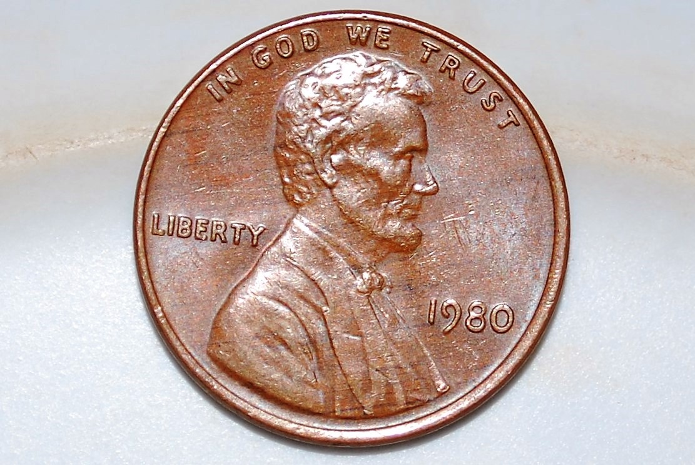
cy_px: 232
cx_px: 348
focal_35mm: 52
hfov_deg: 37.8
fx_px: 1014
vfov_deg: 25.8
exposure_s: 1/125
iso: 100
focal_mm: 35
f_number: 5.3
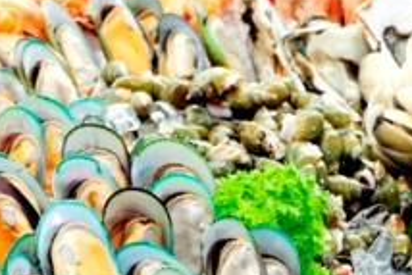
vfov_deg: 8.6
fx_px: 1821
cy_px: 183
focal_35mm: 159
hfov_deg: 12.5
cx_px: -143
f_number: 5.6
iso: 200
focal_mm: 40
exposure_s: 1/100
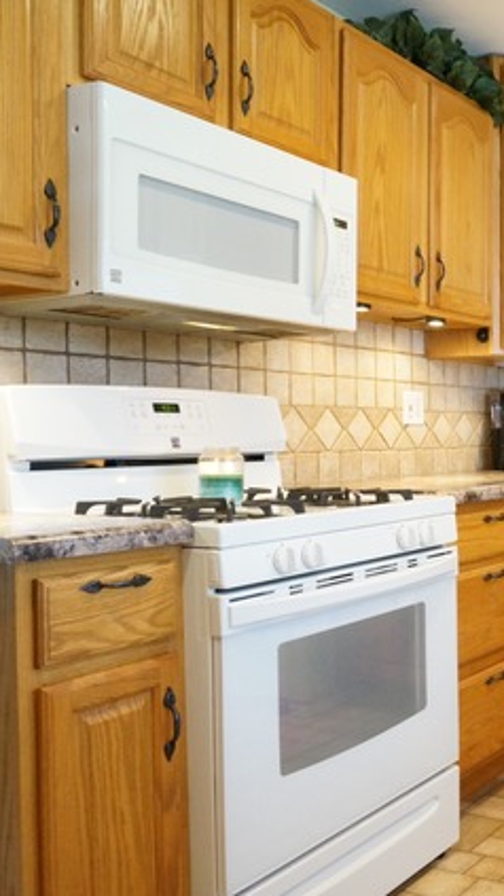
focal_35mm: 38
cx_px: 608
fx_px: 903
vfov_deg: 52.8
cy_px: 448
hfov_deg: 27.4
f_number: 4
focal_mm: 16
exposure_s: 1/60
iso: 2500
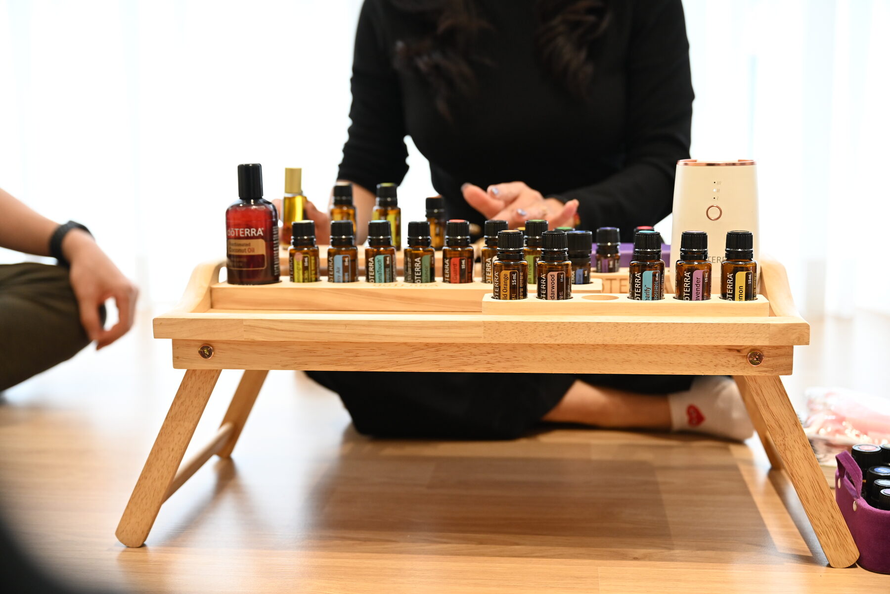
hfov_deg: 41.1
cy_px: 297
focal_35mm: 48
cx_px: 445
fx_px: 1187
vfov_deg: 28.1
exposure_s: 1/250
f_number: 3.5
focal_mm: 48
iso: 1250
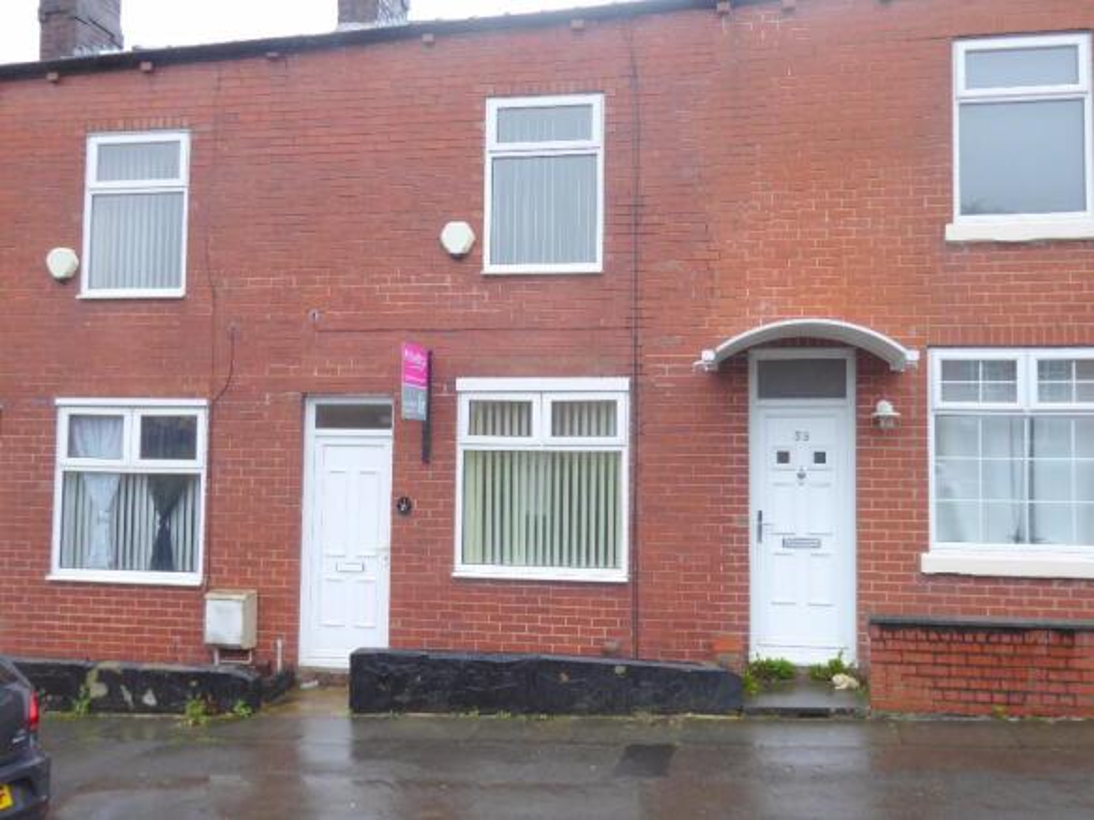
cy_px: 410
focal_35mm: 33
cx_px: 547
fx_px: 1043
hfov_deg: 55.4
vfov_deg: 42.9
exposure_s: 1/60
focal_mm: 5.8
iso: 125
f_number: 3.6
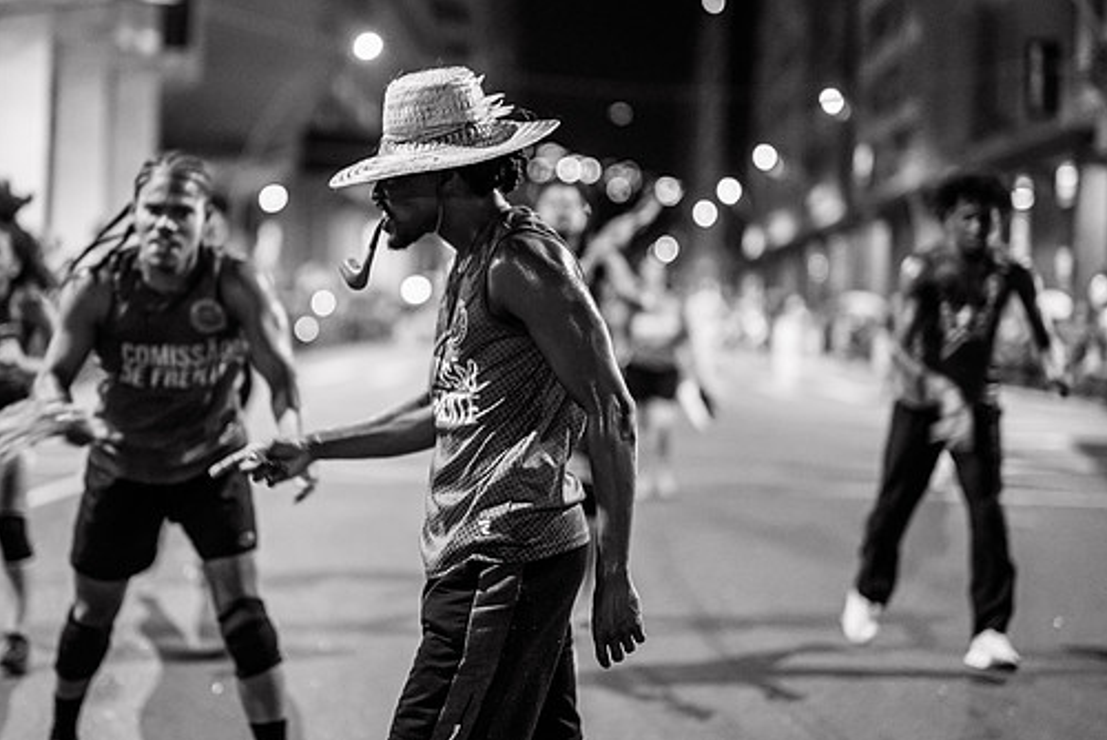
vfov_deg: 19.7
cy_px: 305
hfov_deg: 29.2
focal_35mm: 69
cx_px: 448
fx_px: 2123
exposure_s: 1/320
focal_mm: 50
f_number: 1.2
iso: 2000
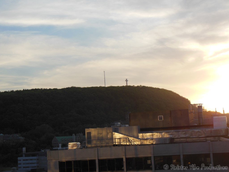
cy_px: 86
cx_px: 114
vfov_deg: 19.4
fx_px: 503
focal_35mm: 76
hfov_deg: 25.7
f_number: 4.4
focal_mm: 13.6
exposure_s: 1/500
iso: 125
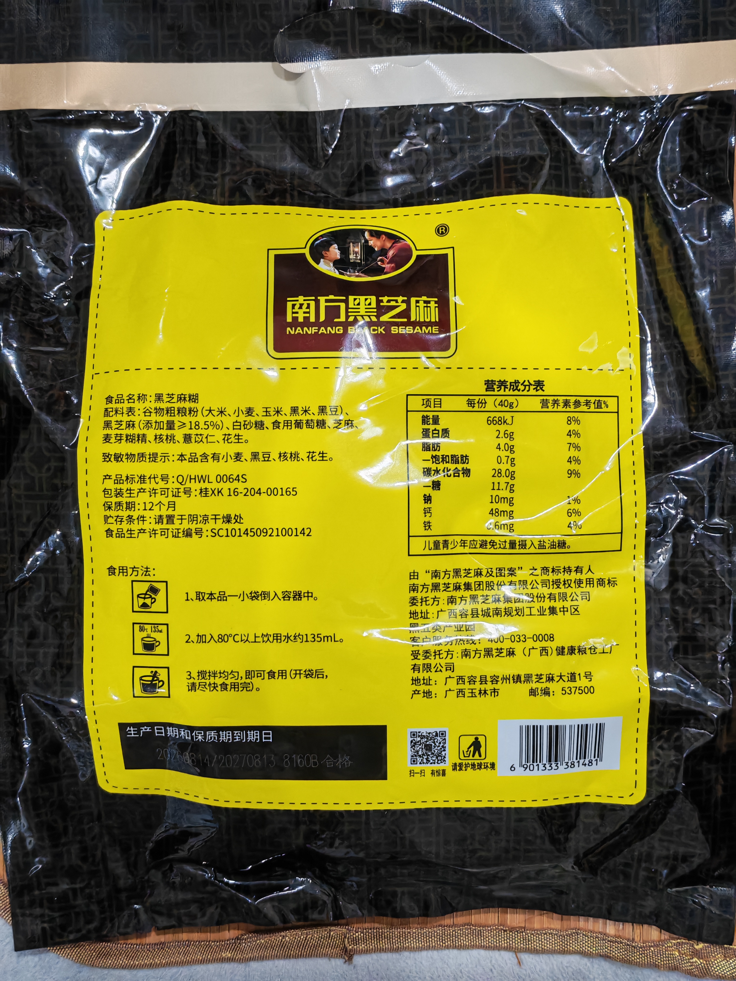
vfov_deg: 39.7
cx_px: 368
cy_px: 490
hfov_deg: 30.3
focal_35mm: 48
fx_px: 1361
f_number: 1.95
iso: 800
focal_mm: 5.52
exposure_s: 1/25
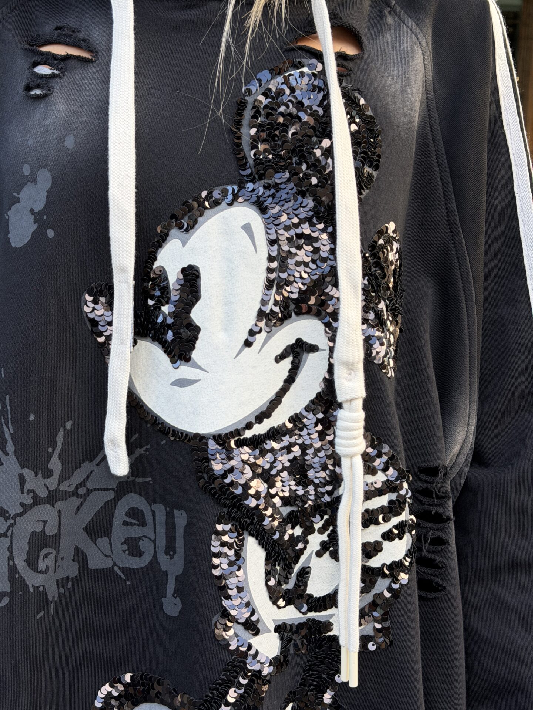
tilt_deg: -9.3
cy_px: 355
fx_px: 985
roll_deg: -0.9
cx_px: 266
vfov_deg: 39.7
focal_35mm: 48
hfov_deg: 30.3
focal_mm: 6.76
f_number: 1.78
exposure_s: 1/145
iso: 50
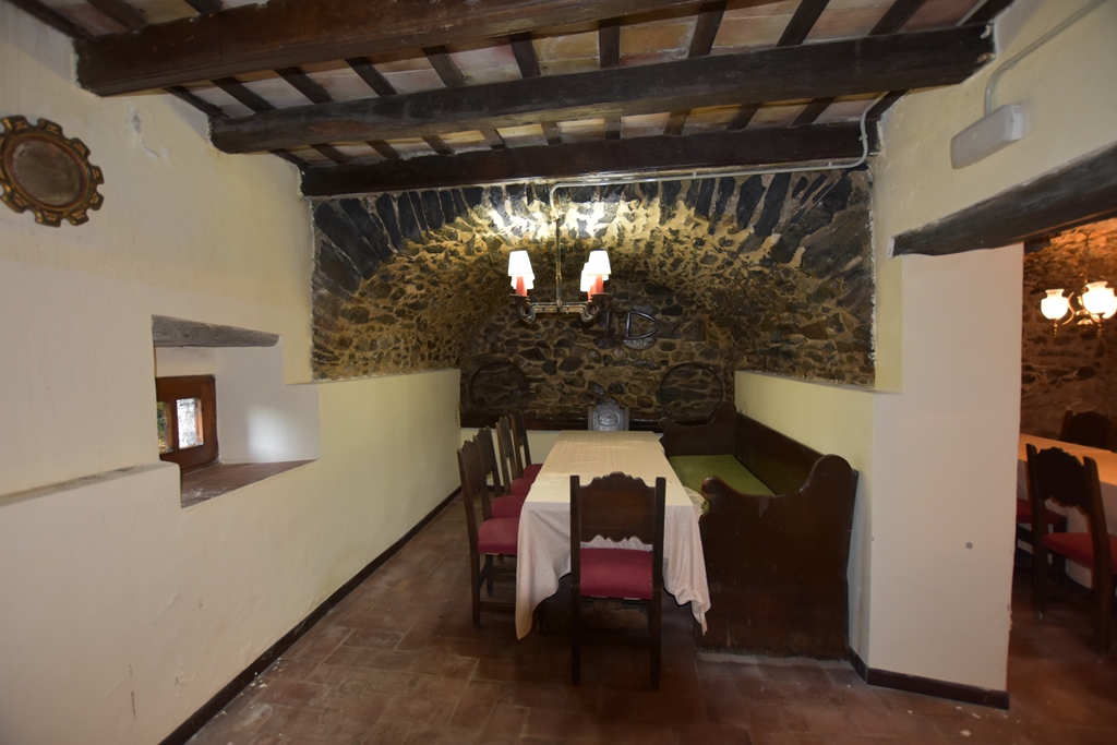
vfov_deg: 77.3
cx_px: 558
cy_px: 372
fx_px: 465
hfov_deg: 100.4
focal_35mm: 15
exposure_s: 1/60
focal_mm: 10
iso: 800
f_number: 3.5
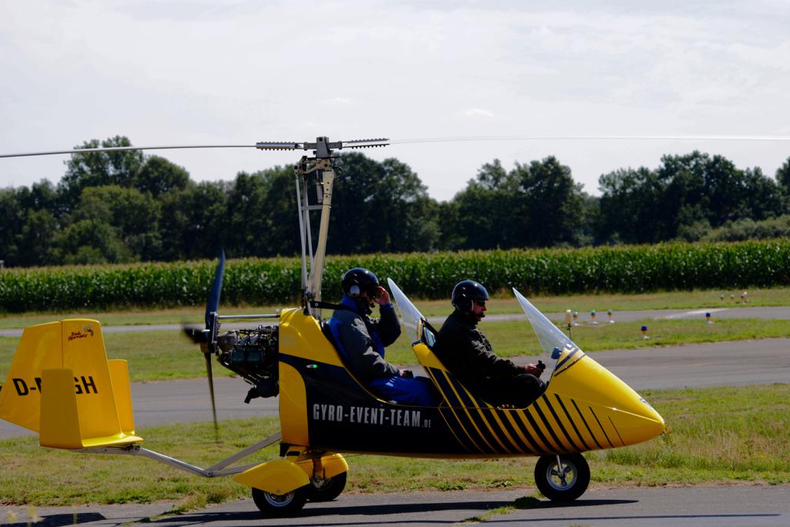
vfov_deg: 9.6
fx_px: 3149
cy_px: 264
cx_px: 394
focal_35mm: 144
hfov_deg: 14.3
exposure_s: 1/500
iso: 110
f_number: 5.6
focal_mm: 95
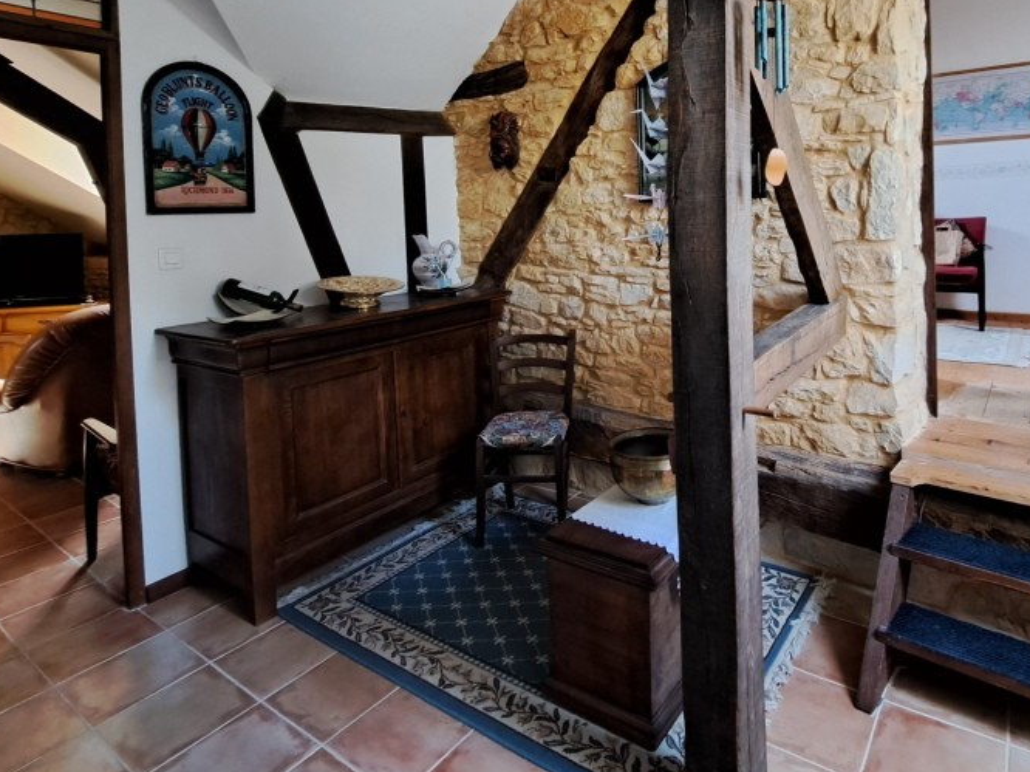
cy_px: 231
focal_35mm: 20
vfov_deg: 63.5
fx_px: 595
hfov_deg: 80.7
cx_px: 625
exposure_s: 1/25
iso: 200
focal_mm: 1.74
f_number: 2.2
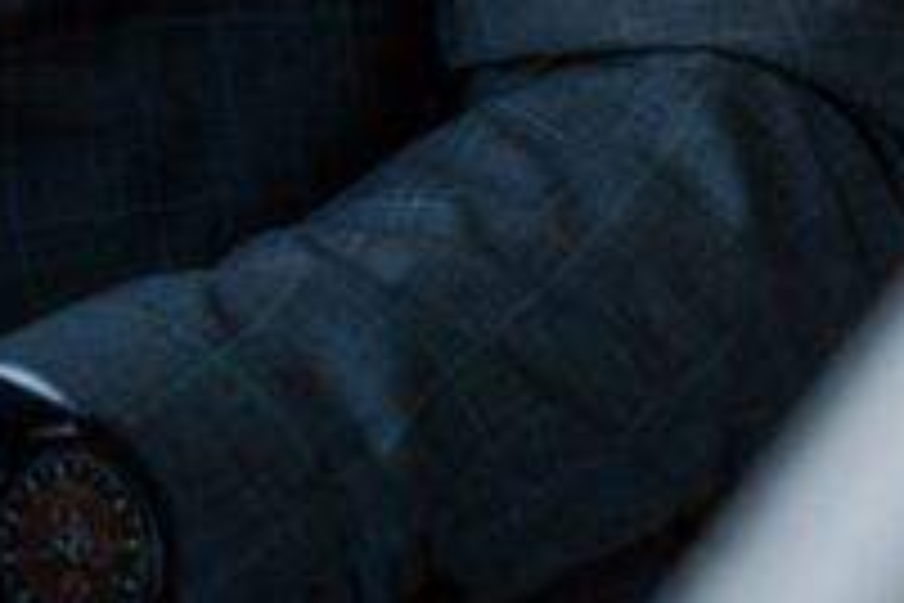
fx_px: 4469
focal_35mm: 178
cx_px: -985
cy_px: -803
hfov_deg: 10.5
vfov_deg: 7.3
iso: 250
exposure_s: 1/250
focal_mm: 35
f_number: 3.5
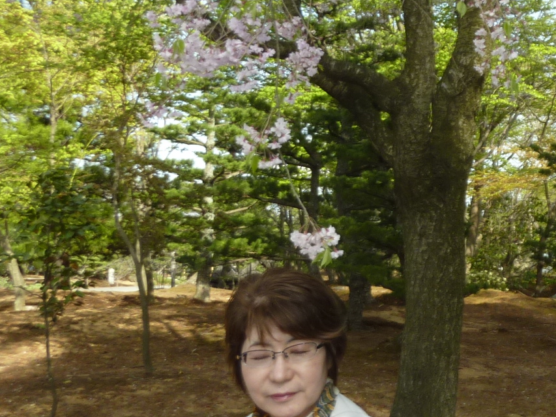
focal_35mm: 60
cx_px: 424
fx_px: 964
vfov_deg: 24.4
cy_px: 184
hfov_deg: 31.5
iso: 100
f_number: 4
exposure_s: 1/200
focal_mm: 4.1
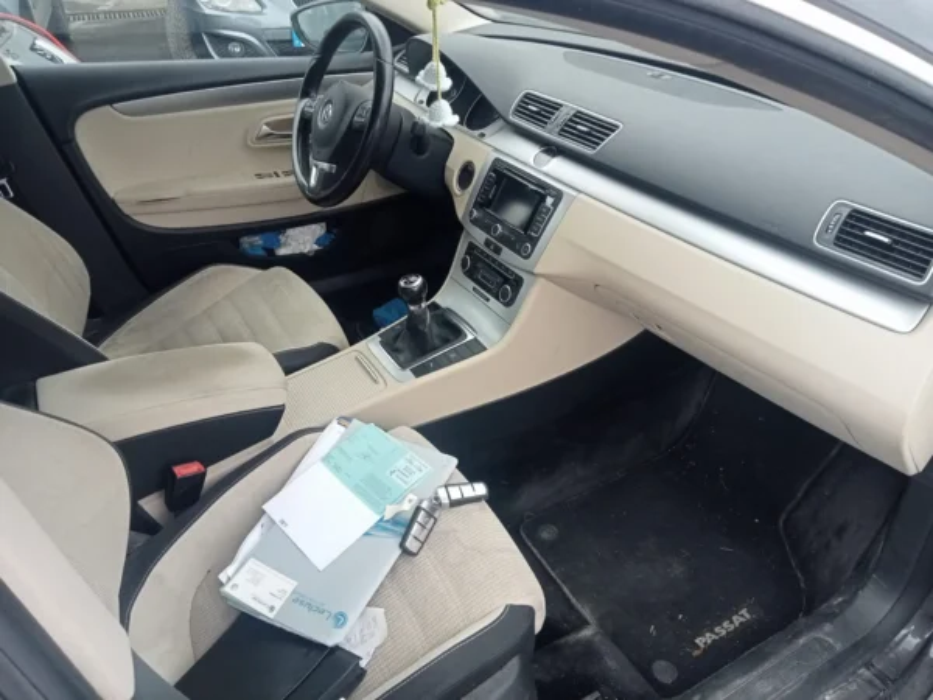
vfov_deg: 49.7
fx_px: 755
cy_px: 350
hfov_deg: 63.4
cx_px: 466
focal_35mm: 28
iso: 103
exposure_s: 1/50
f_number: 2.2
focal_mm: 3.46
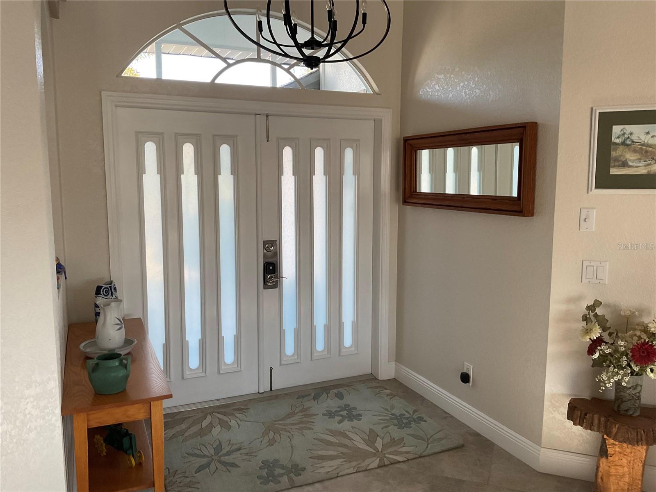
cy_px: 246
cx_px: 328
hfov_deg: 61.7
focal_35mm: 29
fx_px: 550
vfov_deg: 48.2
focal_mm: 3
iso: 64
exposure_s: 1/120
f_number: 1.8
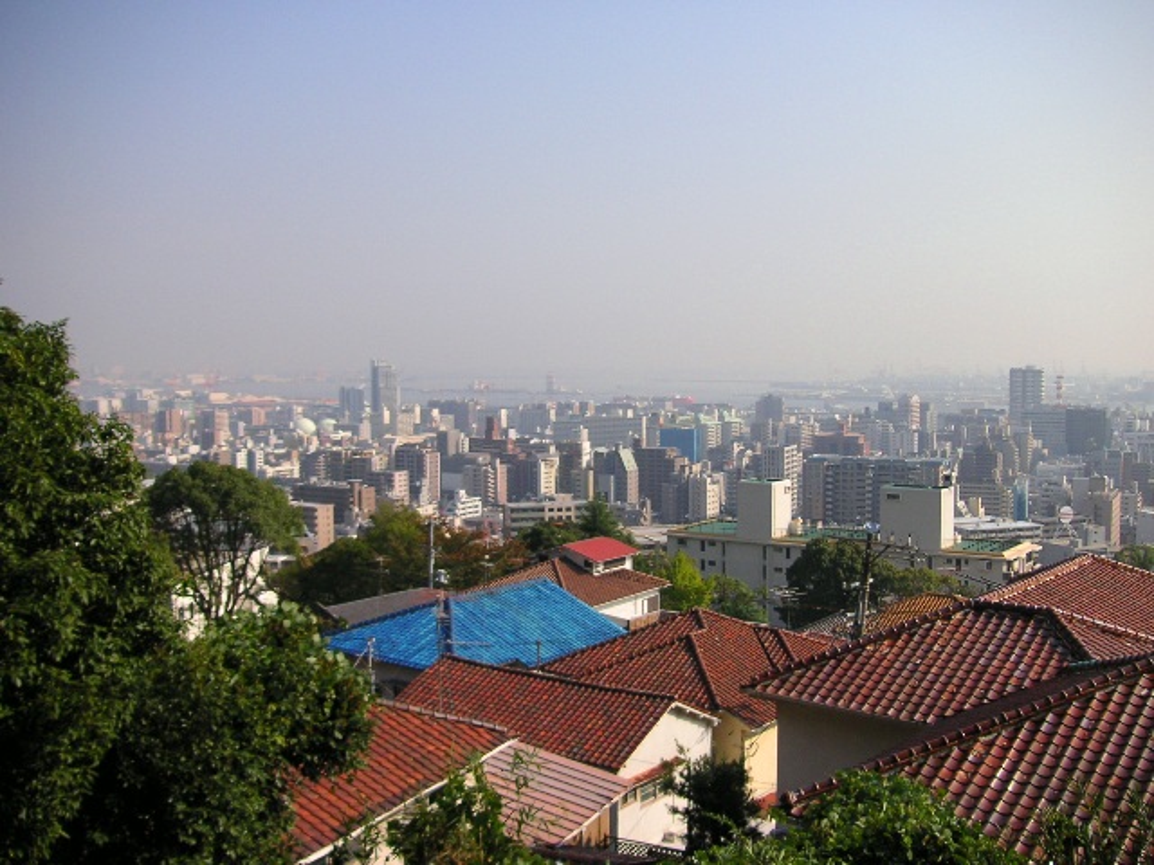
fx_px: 1233
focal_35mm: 37
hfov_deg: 50.1
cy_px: 432
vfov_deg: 38.7
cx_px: 577
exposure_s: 1/180
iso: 50
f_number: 6.7
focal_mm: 6.1
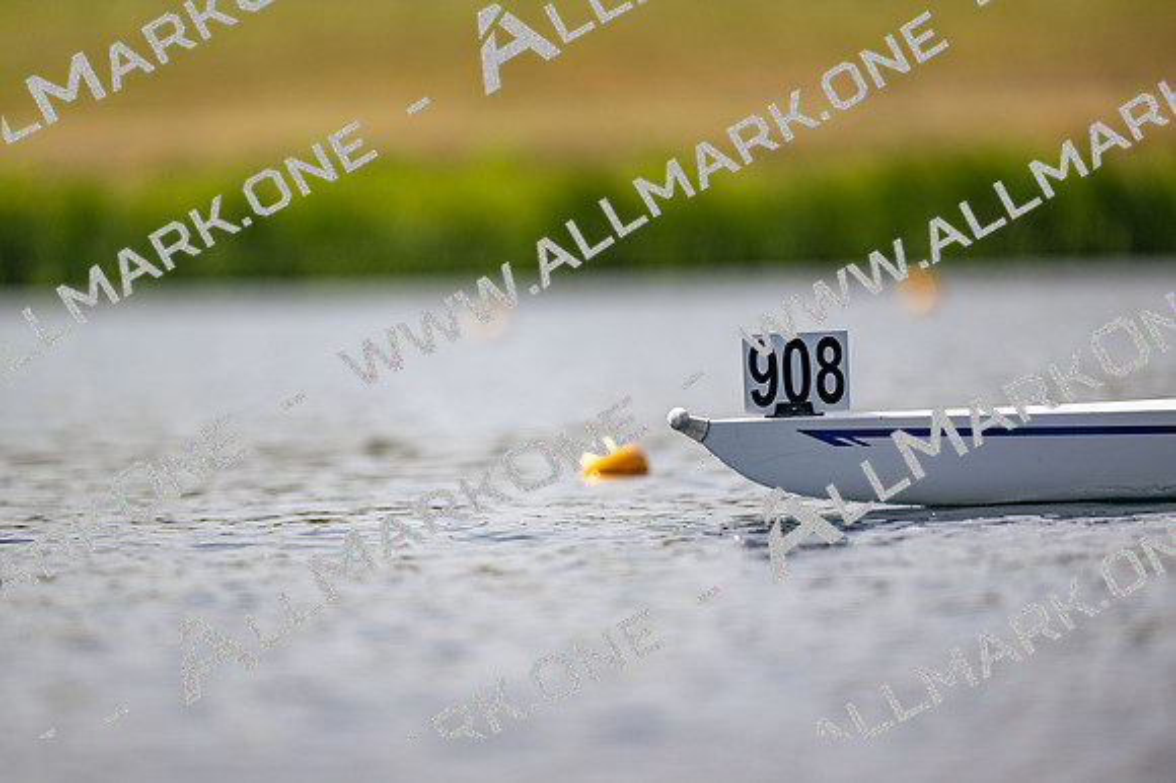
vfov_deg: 2.3
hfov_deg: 3.4
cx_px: 588
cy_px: 392
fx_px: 19593
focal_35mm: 600
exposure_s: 1/2500
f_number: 4
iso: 110
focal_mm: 600
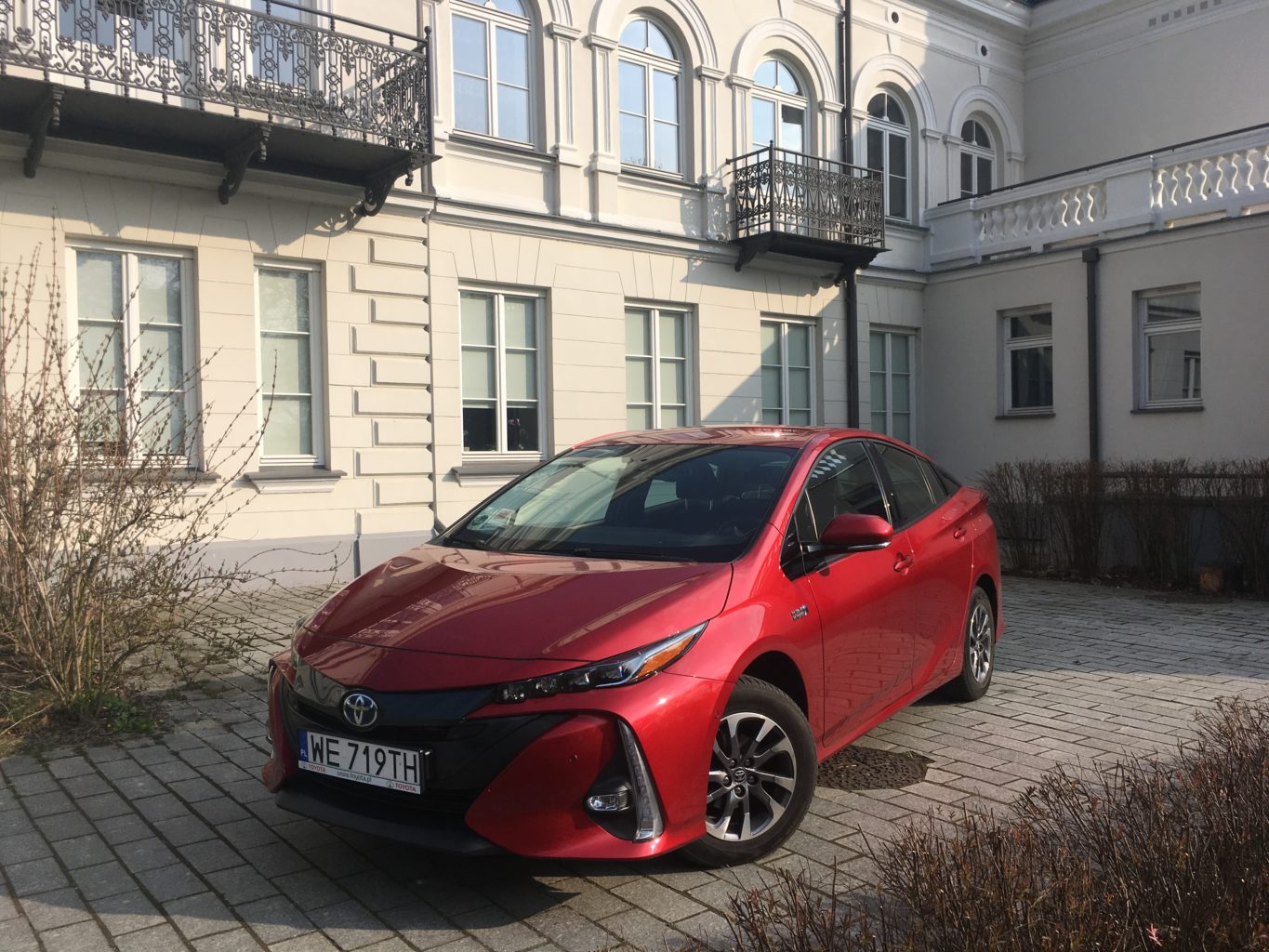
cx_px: 634
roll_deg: +1.4
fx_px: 1063
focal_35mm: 29
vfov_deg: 48.2
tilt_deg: -0.4
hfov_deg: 61.7
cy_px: 476
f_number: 2.2
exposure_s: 1/1972
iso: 25
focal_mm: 4.15
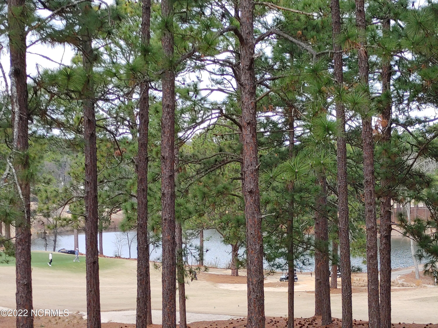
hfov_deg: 23.6
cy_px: 164
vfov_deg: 17.8
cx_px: 219
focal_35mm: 83
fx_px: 1050
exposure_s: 1/313
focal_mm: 5.58
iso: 50
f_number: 1.8
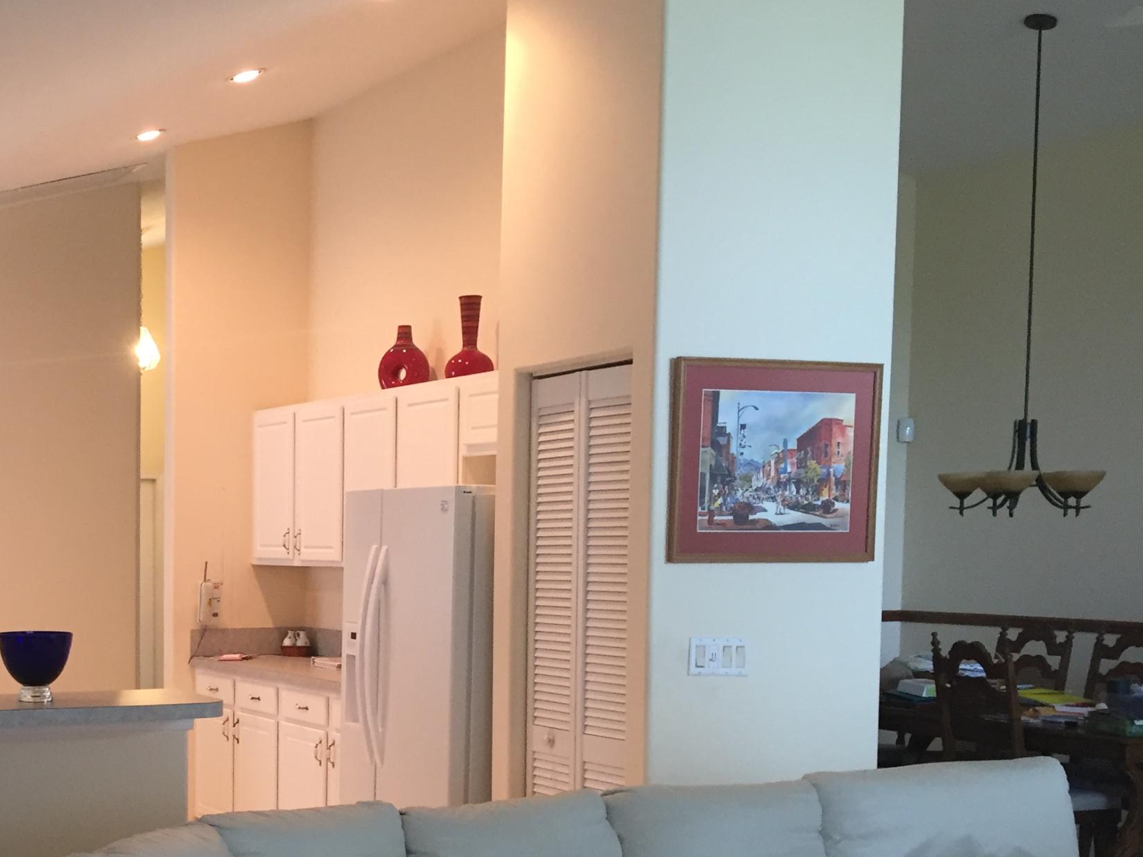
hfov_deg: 34.1
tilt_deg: -4.0
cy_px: 671
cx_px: 107
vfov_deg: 27.0
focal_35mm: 53
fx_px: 1750
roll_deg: -0.6
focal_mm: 4.15
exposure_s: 1/30
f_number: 2.2
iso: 100
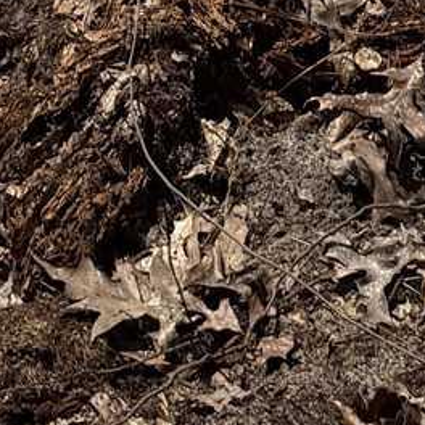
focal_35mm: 185
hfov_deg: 9.5
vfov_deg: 7.0
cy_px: -1327
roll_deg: +3.3
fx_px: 2570
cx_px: 201
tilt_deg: -3.2
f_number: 1.78
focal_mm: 6.76
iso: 80
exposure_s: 1/8130
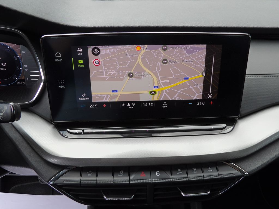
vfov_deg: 49.7
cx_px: 140
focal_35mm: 28
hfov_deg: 63.4
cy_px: 104
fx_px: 226
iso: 100
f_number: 3.4
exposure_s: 1/42
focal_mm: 5
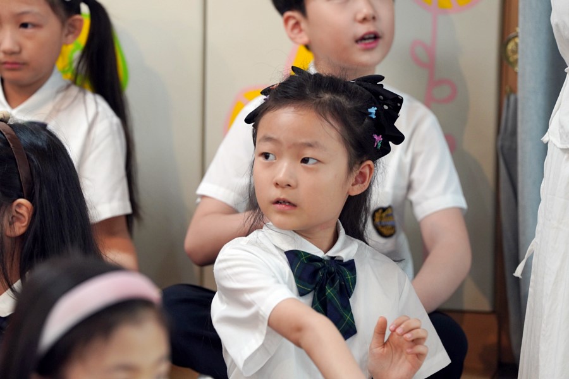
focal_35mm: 200
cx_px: 284
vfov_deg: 6.9
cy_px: 190
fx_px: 3161
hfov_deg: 10.3
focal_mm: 200
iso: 2000
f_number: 4
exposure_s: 1/250
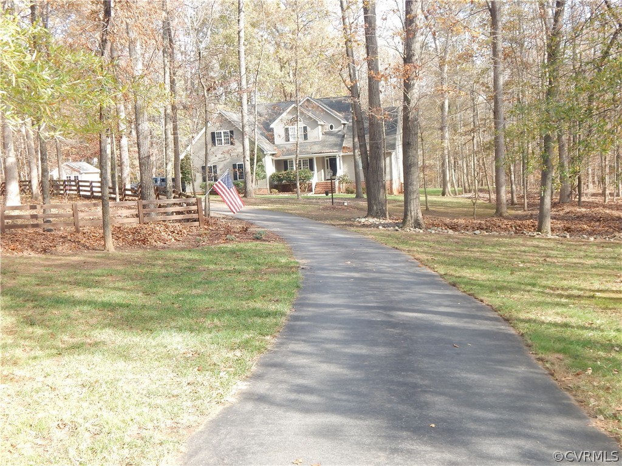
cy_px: 233
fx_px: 683
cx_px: 311
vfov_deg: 37.7
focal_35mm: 38
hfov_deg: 49.0
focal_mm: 6.8
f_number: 3.4
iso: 125
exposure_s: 1/125
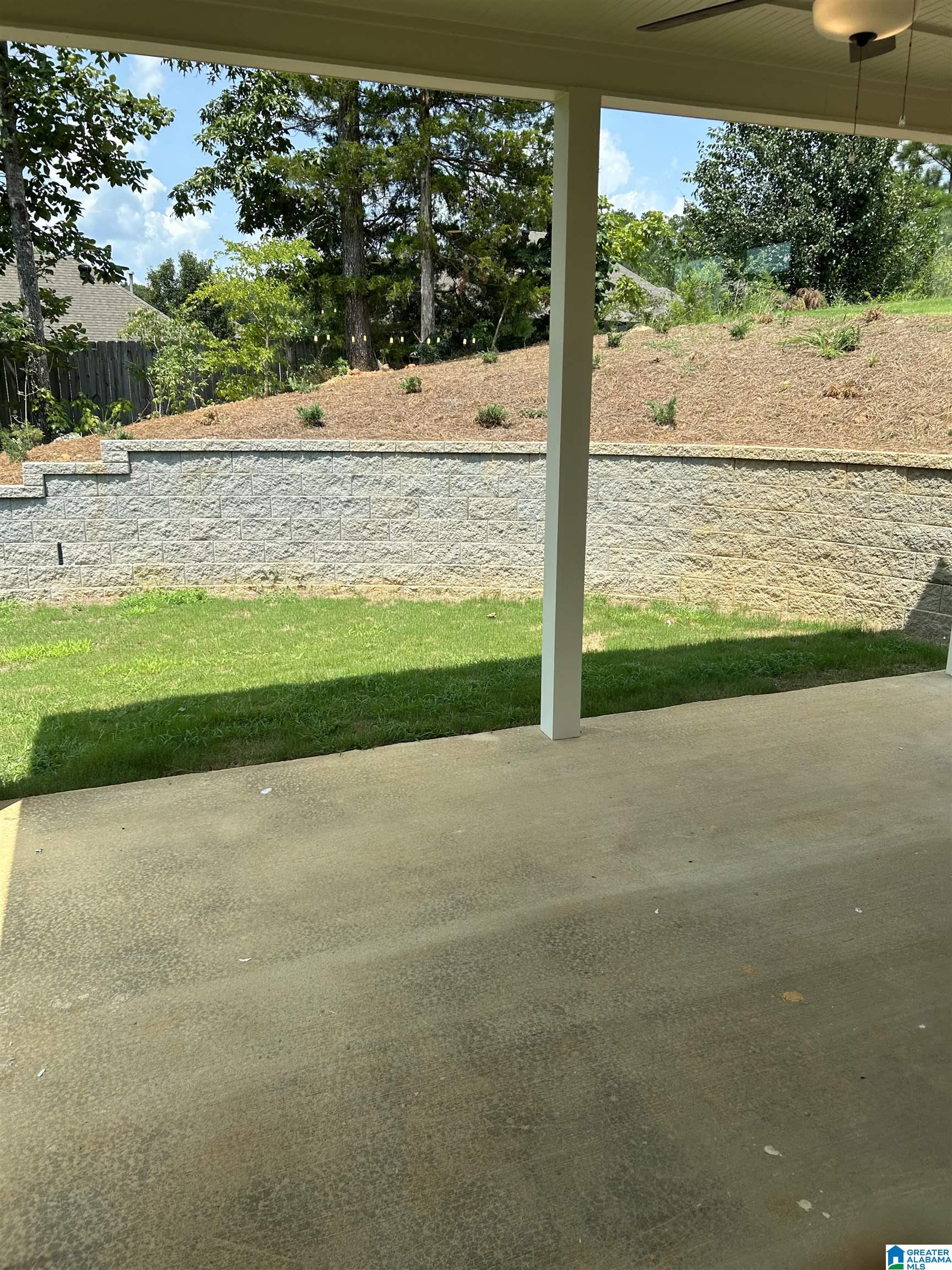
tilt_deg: -11.9
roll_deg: -0.5
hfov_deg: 53.1
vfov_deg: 67.3
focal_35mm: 26
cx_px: 476
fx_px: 953
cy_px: 635
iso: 50
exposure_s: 1/1511
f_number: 1.5
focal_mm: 5.7
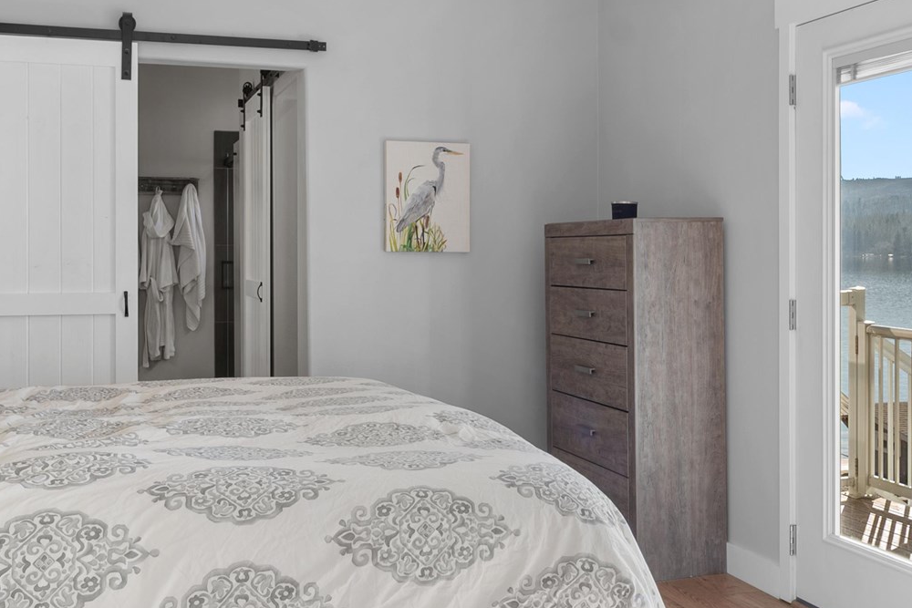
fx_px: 1089
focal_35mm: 43
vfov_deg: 31.2
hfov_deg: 45.4
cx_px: 429
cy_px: 267
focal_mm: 14
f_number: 8
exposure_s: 1/2.5
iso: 100
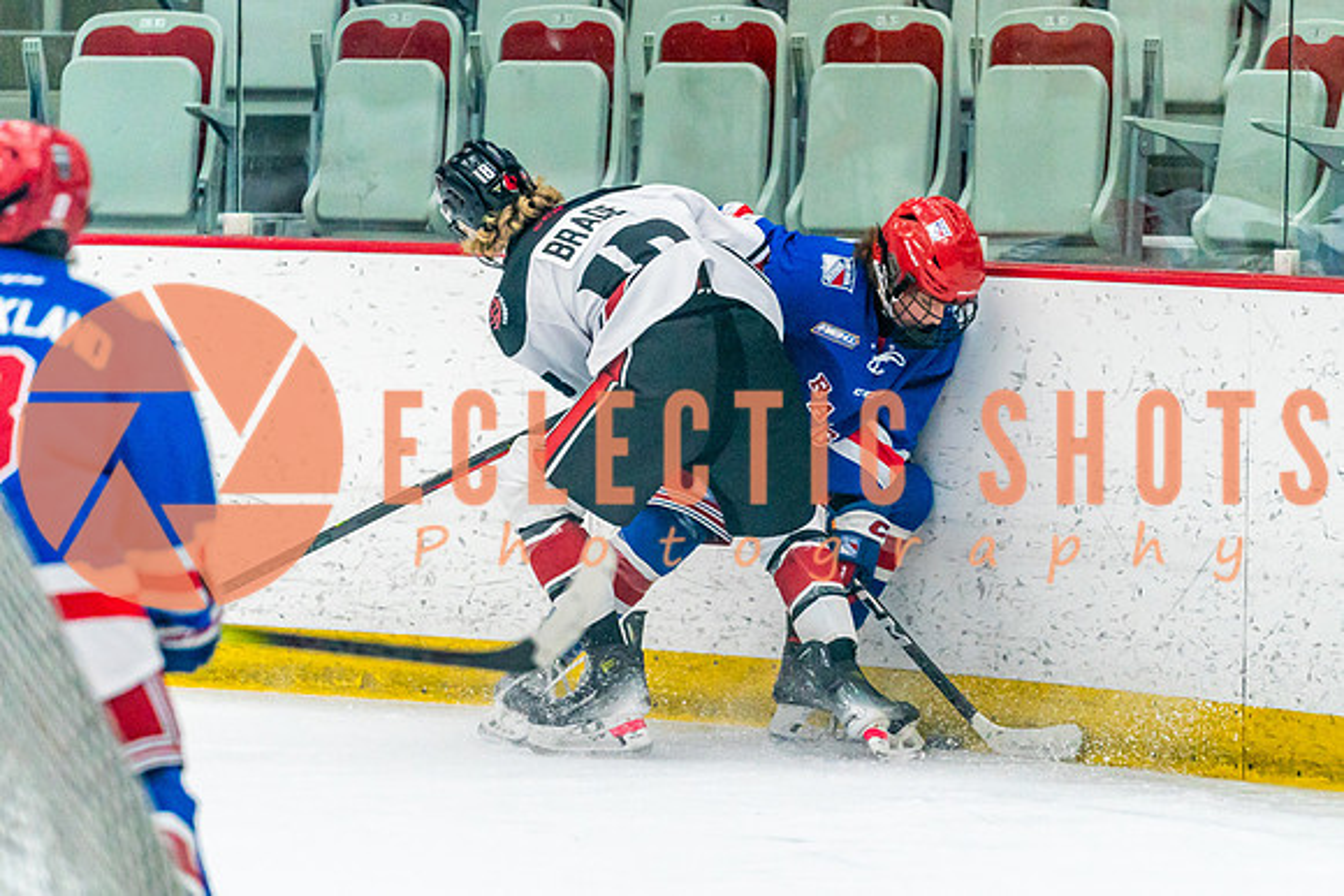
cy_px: 483
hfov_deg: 6.9
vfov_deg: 4.6
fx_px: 11216
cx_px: 669
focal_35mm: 300
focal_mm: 200
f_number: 2.8
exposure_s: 1/1000
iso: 3200
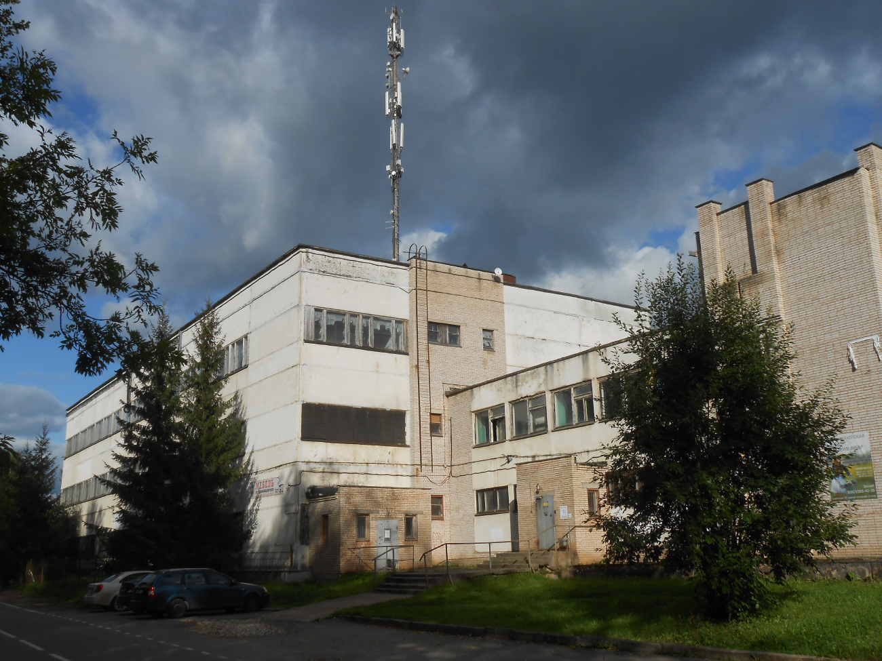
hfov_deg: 54.0
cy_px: 330
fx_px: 866
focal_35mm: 34
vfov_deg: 41.8
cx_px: 441
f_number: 3.9
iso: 80
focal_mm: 6
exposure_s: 1/1500
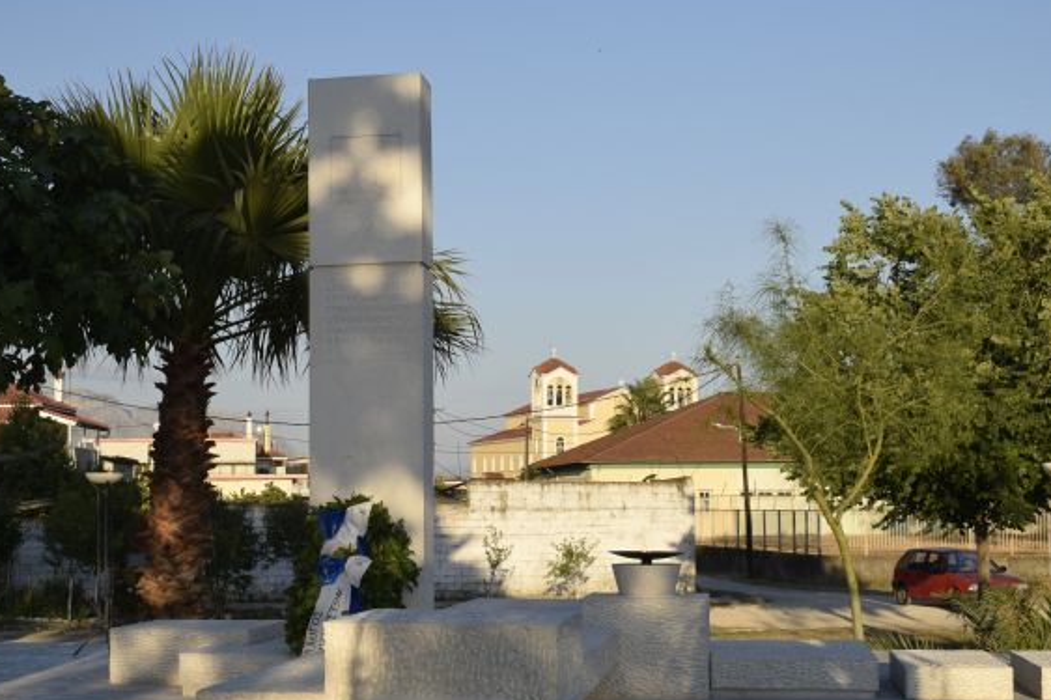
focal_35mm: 60
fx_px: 1751
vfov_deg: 22.6
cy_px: 414
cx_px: 375
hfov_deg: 33.2
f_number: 8
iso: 280
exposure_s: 1/250
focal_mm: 30
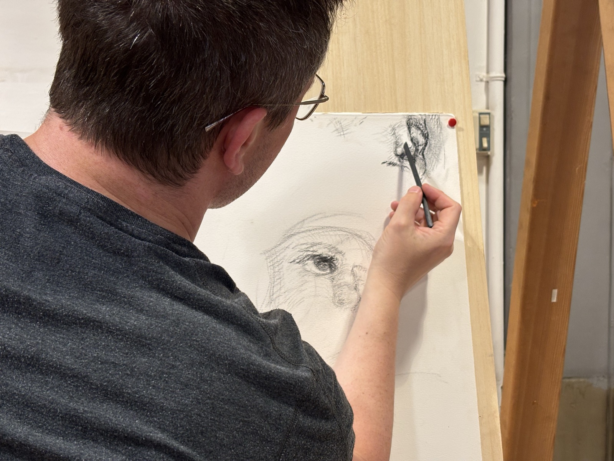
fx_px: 922
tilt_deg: -3.8
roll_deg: +0.4
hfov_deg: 36.8
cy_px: 230
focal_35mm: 52
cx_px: 307
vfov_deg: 28.0
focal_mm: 5.96
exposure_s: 1/50
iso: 80
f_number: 1.6
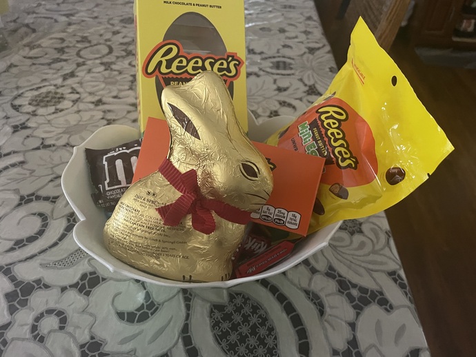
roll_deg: -2.4
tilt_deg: -41.1
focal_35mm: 26
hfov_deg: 67.3
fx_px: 358
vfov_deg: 53.1
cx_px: 238
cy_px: 178
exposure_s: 1/30
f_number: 1.6
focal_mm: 4.2
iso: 800
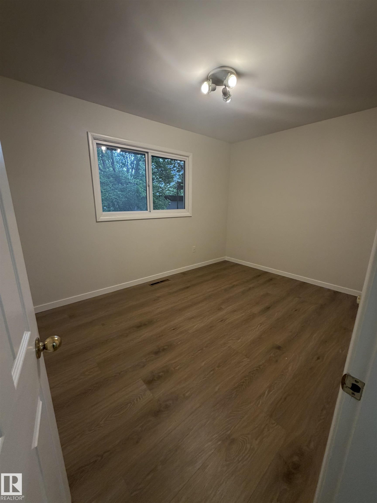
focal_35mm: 14
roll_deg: -0.2
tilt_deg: -14.3
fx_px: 203
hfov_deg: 85.7
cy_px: 252
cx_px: 188
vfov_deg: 102.1
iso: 200
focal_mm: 2.22
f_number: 2.2
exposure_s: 1/60
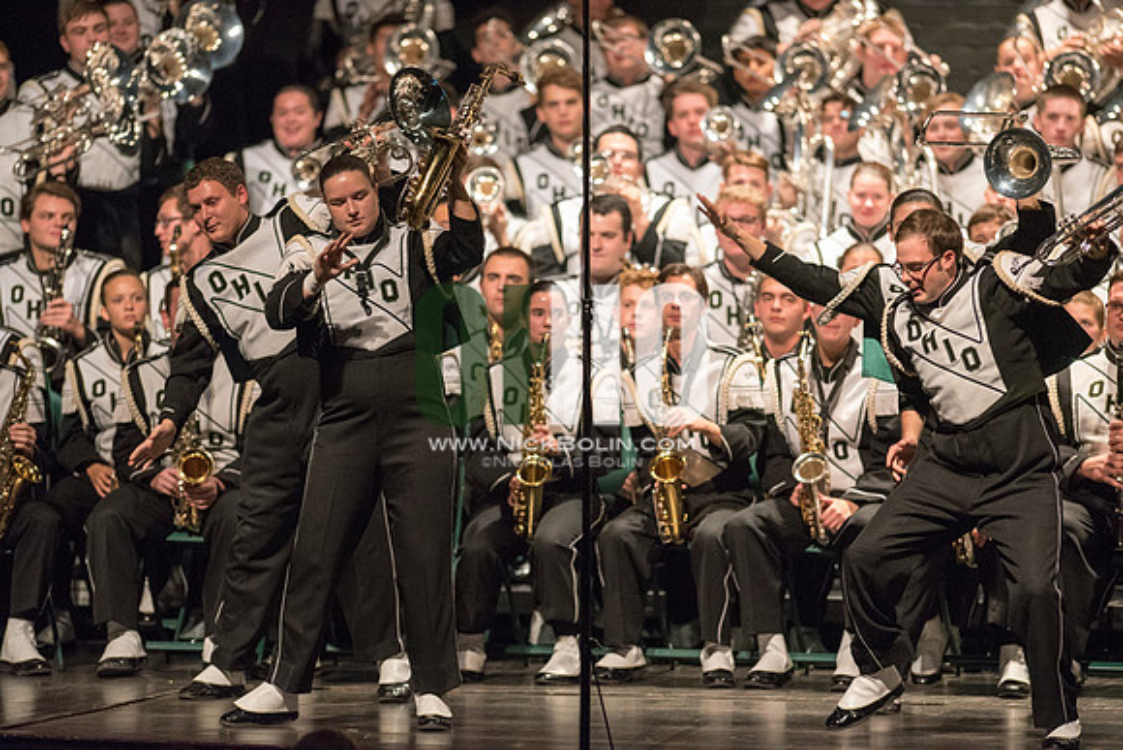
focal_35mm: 300
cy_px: 375
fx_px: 9360
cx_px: 562
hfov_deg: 6.9
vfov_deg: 4.6
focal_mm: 300
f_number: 2.8
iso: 4000
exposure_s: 1/500
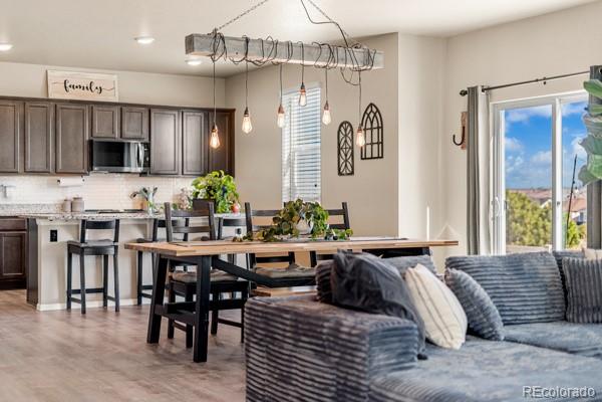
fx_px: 836
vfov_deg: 27.0
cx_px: 301
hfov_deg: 39.6
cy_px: 201
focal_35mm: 50
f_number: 1.8
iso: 500
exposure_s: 1/60
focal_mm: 50
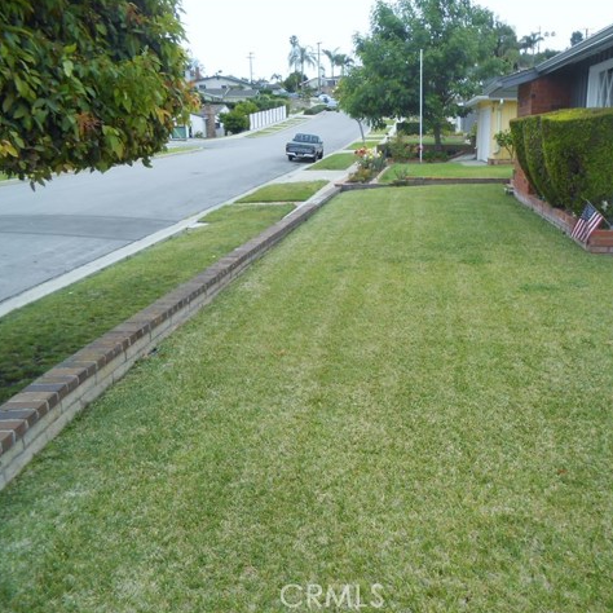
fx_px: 621
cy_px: 304
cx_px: 405
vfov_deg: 52.5
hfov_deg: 51.6
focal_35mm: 31
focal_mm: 4.6
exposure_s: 1/320
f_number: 3.5
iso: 80
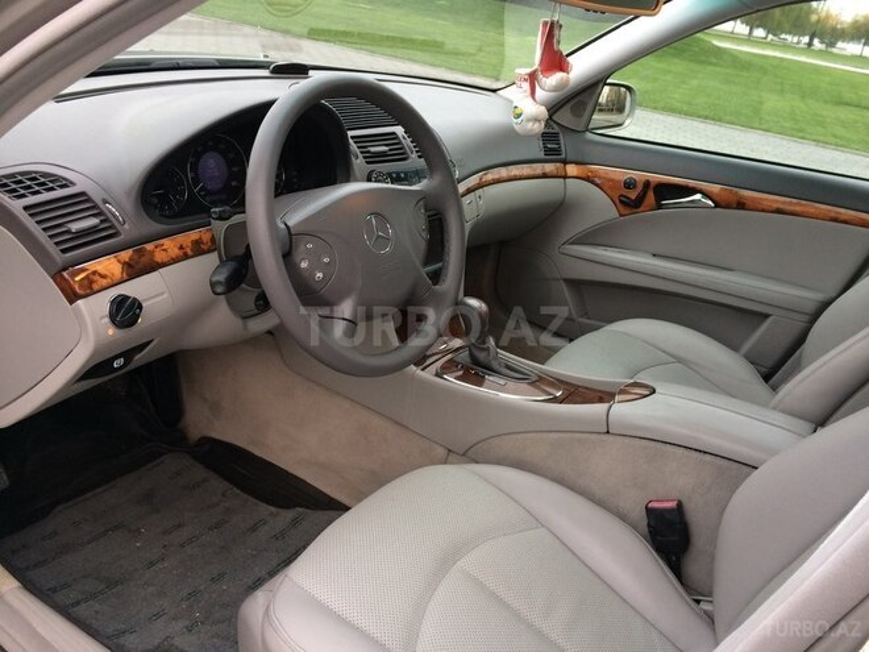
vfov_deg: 48.2
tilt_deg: -25.9
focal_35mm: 29
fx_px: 728
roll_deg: -10.8
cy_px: 326
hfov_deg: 61.7
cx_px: 434
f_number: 2.2
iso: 50
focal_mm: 4.15
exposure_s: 1/33
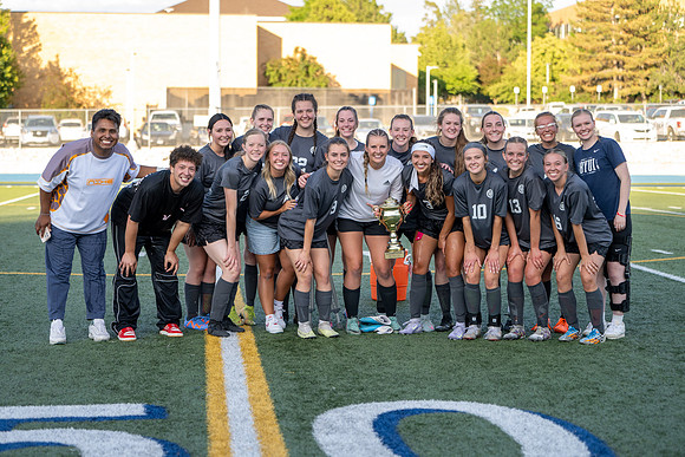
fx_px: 1386
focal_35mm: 73
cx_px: 330
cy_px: 221
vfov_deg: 18.7
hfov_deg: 27.8
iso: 320
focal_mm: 70
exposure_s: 1/640
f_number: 2.8
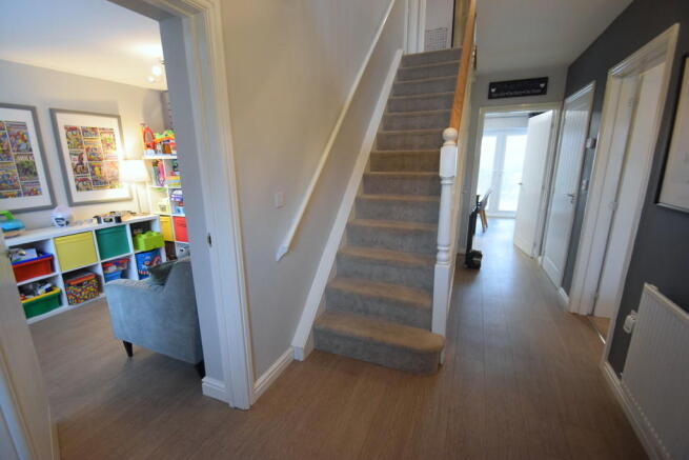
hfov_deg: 100.4
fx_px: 287
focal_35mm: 15
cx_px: 344
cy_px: 230
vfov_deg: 77.4
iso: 1600
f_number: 3.5
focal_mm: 10
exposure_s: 1/60
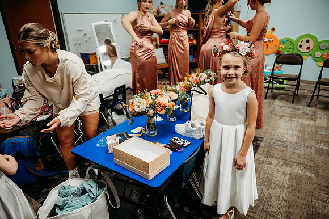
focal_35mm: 24
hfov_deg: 73.8
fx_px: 219
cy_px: 110
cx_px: 164
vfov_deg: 53.1
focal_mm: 24
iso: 2000
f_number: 2.8
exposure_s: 1/320
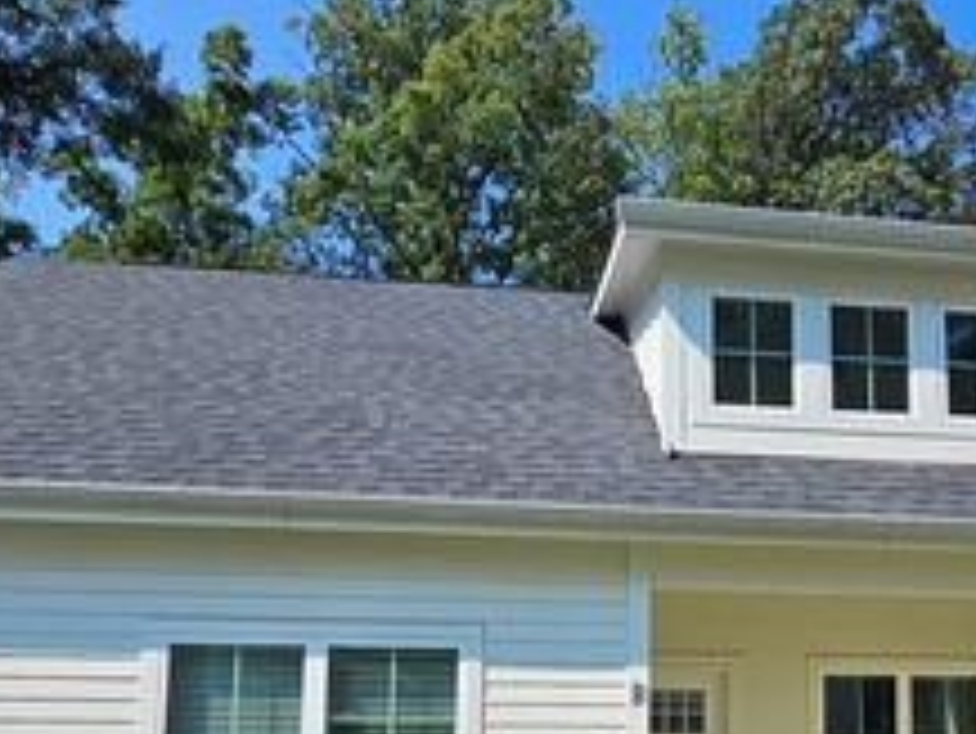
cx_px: 634
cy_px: 624
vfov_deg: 43.8
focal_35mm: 30
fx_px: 846
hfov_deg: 58.8
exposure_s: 1/1904
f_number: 2.2
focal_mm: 2.2
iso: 50
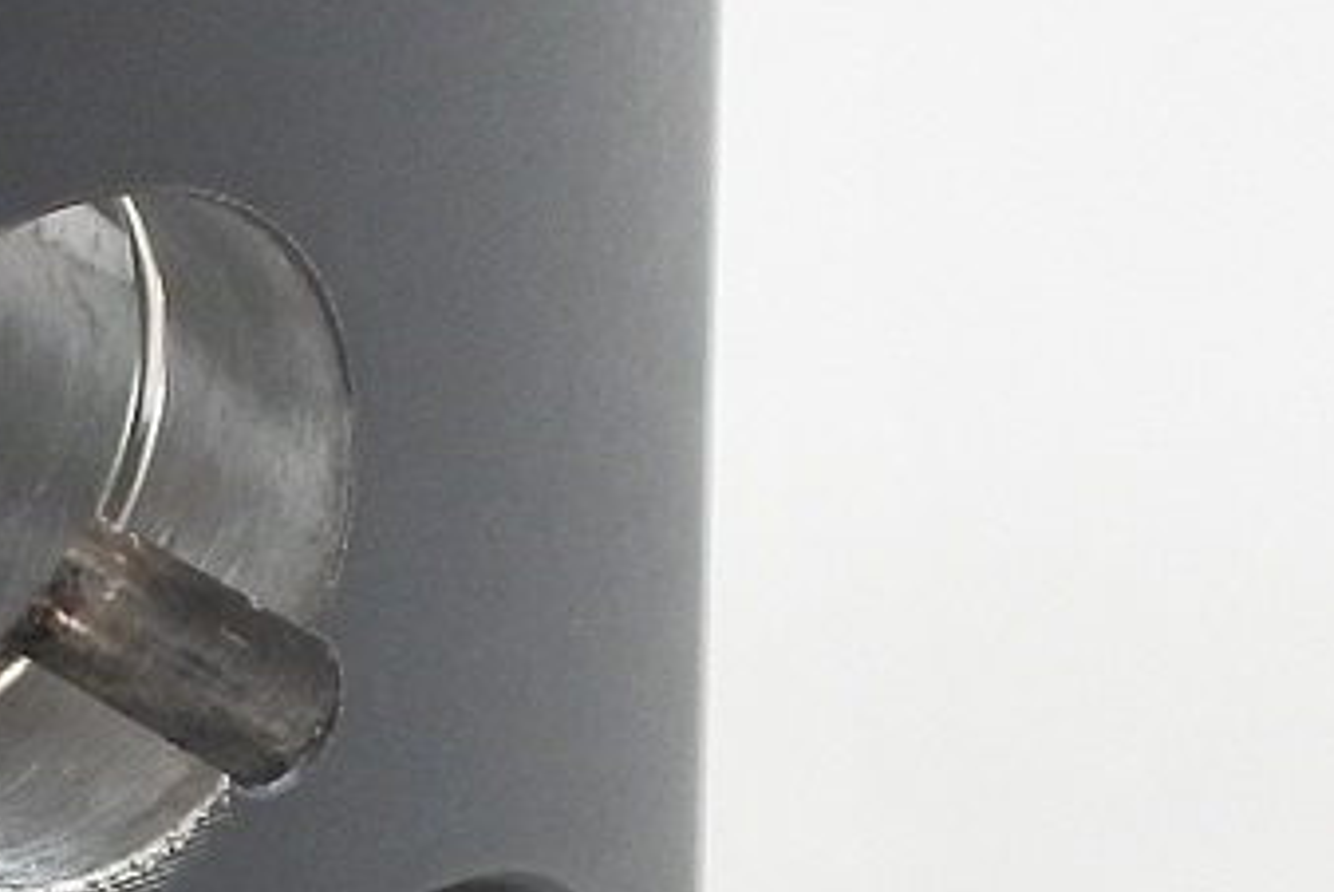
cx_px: -847
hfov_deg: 6.8
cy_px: -26
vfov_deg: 4.6
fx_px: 11052
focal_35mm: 298
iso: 720
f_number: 4.5
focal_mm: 19.3
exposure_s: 1/125
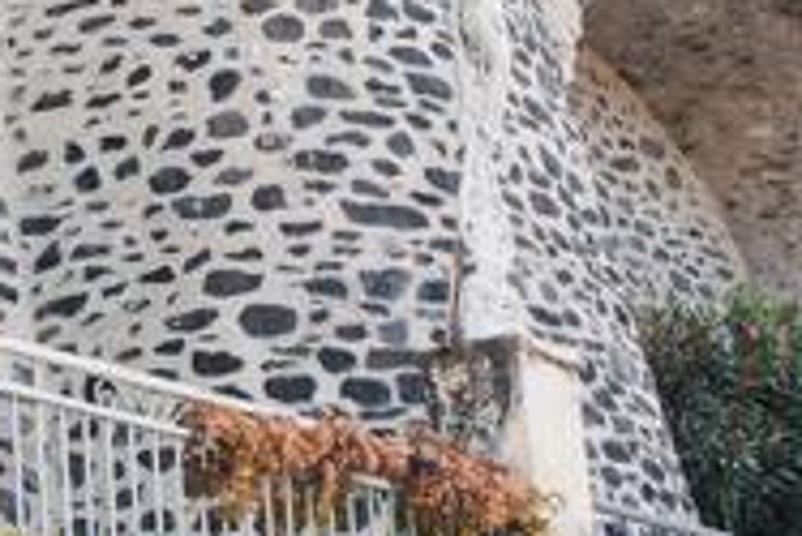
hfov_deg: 13.0
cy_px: -313
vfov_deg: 9.0
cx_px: -427
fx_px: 3322
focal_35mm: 149
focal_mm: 31
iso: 200
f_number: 9
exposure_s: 1/250
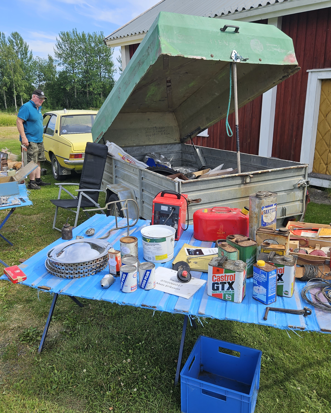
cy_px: 207
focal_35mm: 30
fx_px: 367
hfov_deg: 48.4
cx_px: 145
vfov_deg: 58.8
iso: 25
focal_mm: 5.4
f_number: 1.8
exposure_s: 1/952
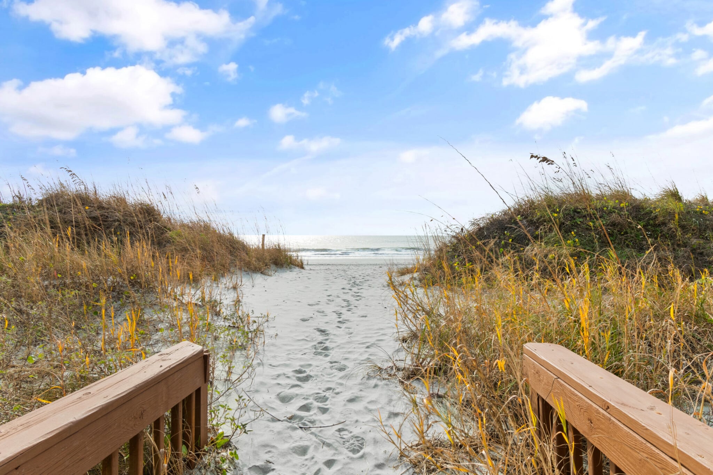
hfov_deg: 84.0
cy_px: 238
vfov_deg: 61.9
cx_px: 356
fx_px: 396
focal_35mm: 20
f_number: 7.1
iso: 100
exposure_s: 1/200
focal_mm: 10
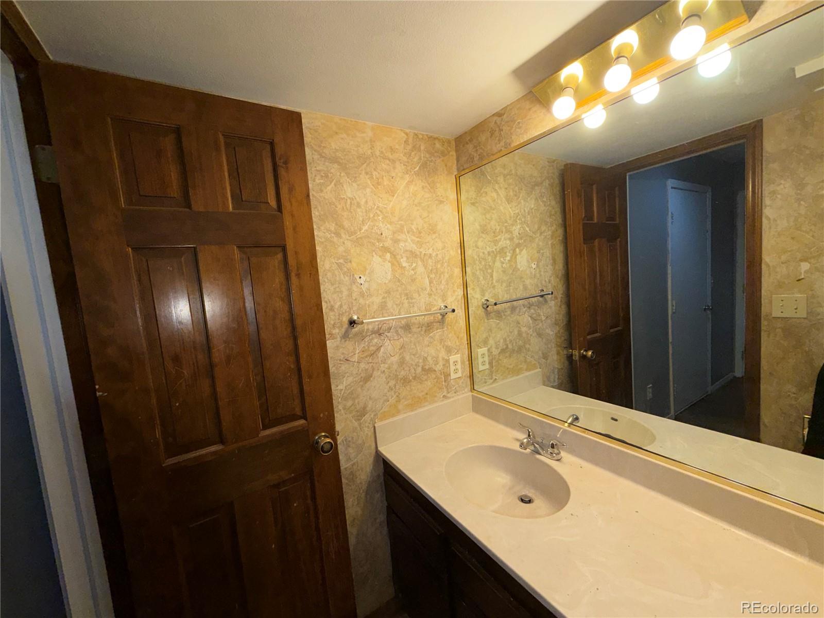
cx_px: 412
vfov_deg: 85.7
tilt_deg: -5.1
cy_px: 309
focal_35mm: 14
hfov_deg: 102.1
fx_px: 333
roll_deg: +4.9
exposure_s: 1/120
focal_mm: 2.22
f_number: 2.2
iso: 50
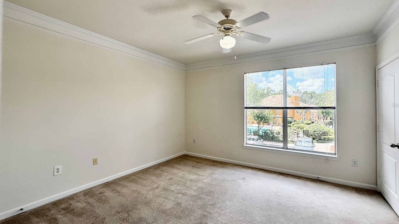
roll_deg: +0.0
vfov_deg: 67.0
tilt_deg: +1.5
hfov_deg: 99.3
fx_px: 169
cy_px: 105
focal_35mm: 16
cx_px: 207
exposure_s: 1/281
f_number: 2.2
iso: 64
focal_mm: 2.22
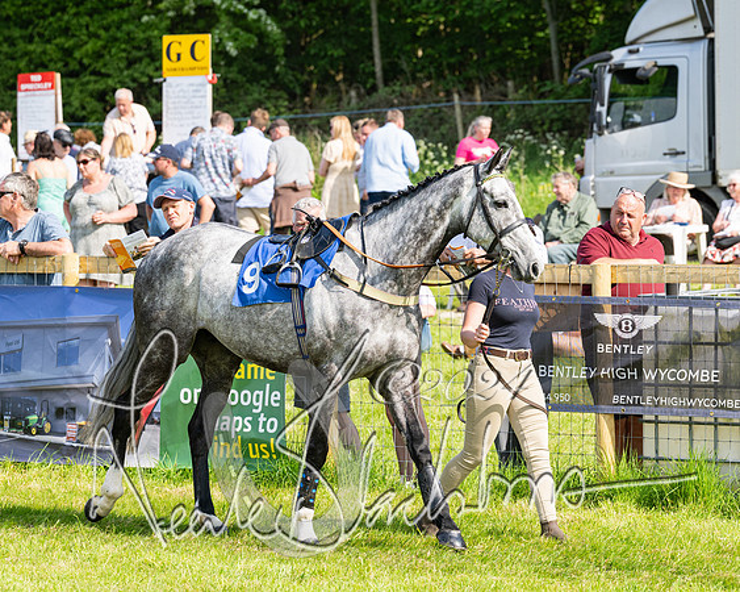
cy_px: 296
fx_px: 5176
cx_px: 334
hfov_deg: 8.2
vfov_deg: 6.5
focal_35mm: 236
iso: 200
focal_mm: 145
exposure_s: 1/800
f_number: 5
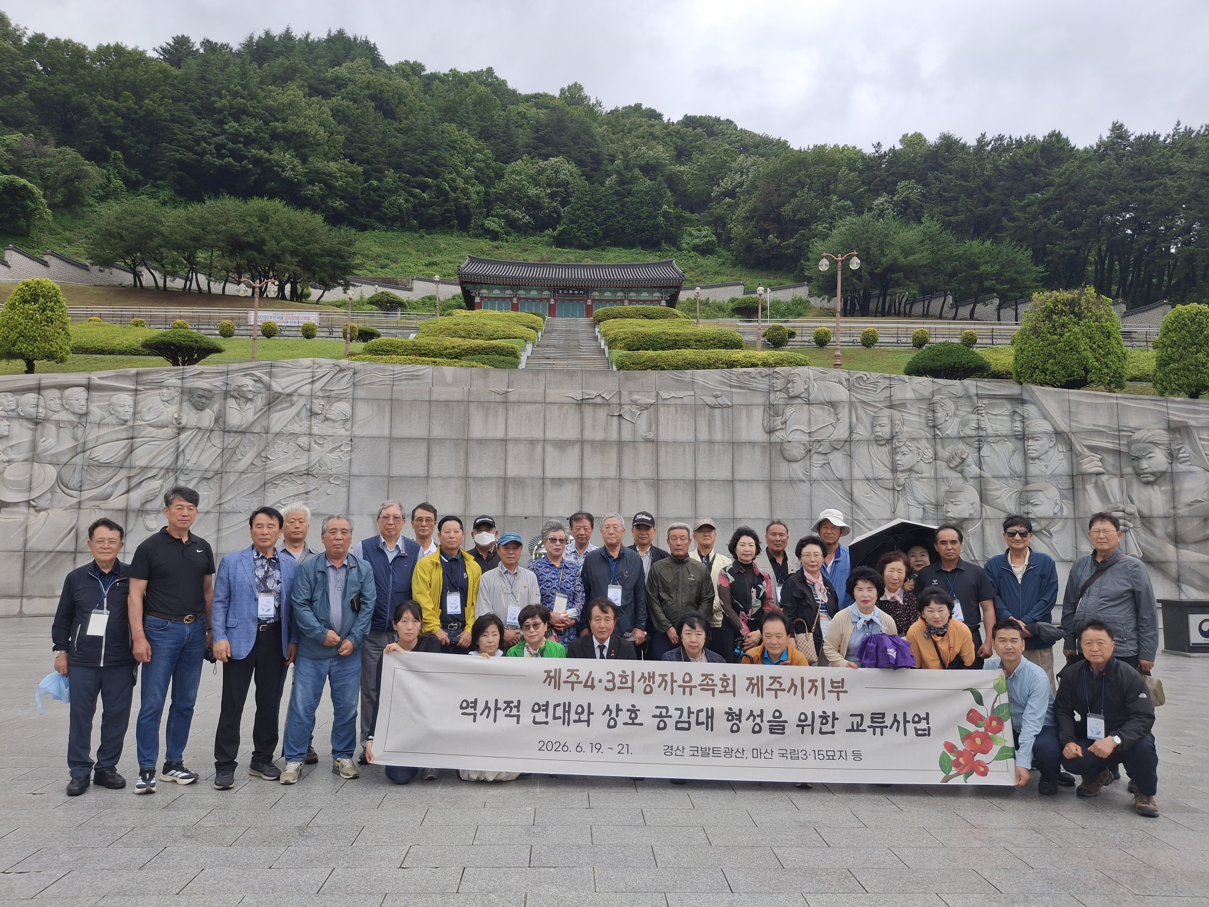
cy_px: 454
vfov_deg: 54.9
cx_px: 604
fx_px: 873
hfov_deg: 69.4
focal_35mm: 25
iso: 32
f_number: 1.8
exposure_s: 1/685
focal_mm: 4.69
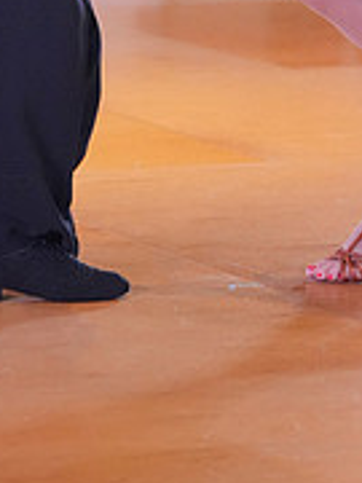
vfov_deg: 5.2
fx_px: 5271
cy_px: -247
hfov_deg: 3.9
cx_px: 286
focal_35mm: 378
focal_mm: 122
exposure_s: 1/500
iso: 6400
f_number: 3.5
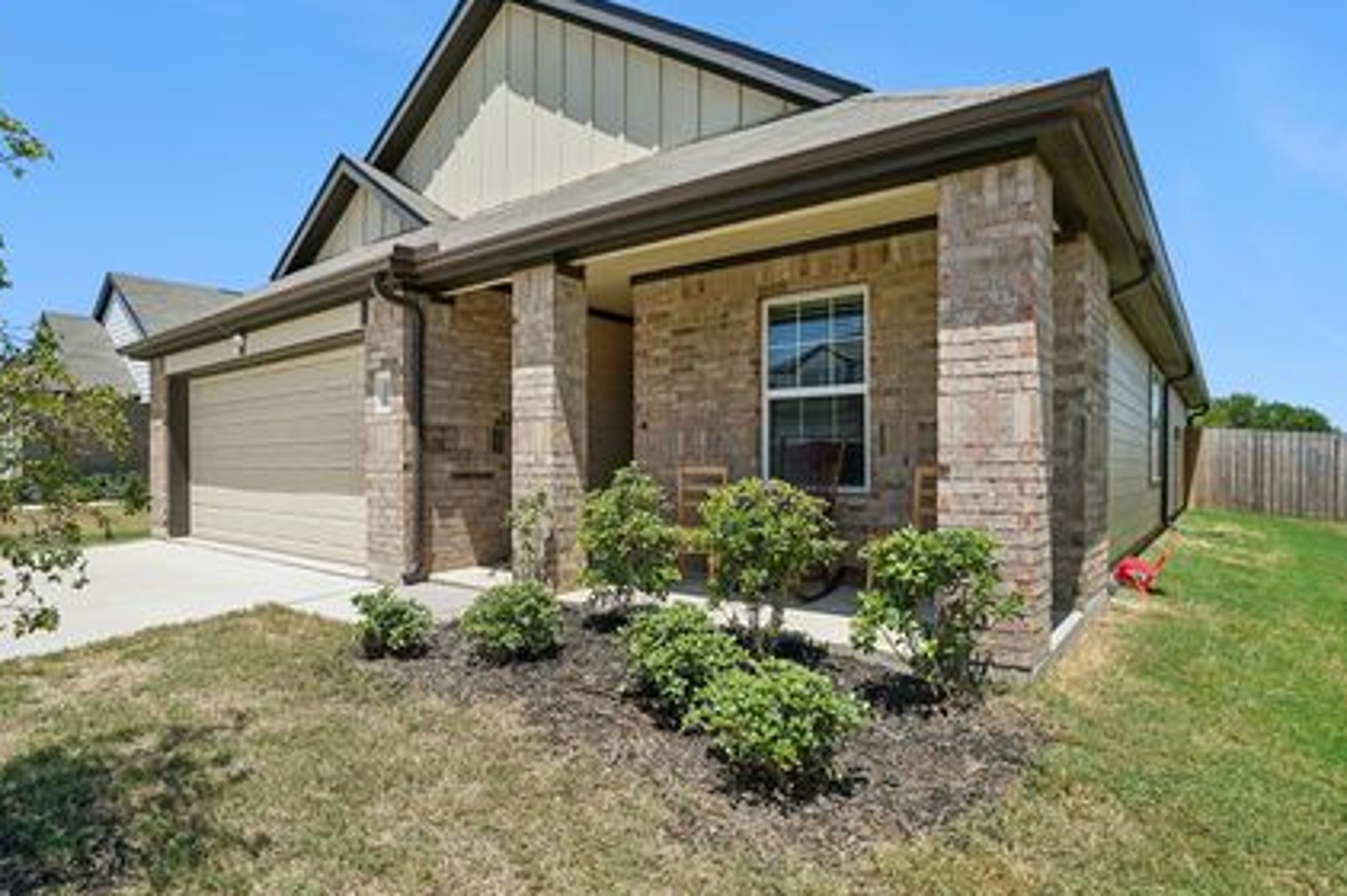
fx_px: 710
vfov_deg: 64.5
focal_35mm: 19
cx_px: 608
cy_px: 446
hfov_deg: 86.7
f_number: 8
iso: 100
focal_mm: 16
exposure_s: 1/320
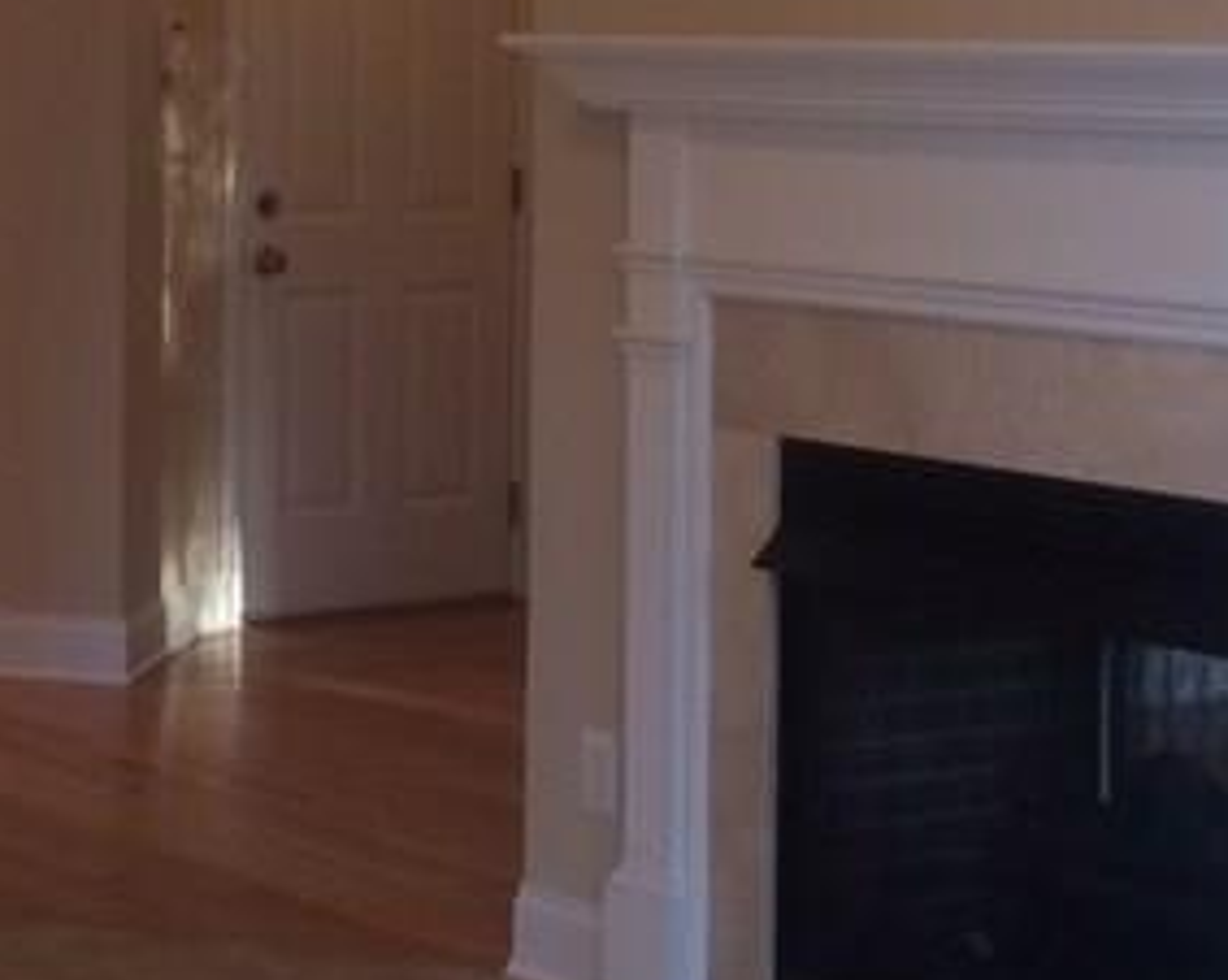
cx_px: 91
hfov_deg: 17.8
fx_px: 3850
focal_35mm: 106
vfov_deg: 14.4
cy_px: 134
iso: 100
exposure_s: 1/30
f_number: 2.2
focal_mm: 4.12
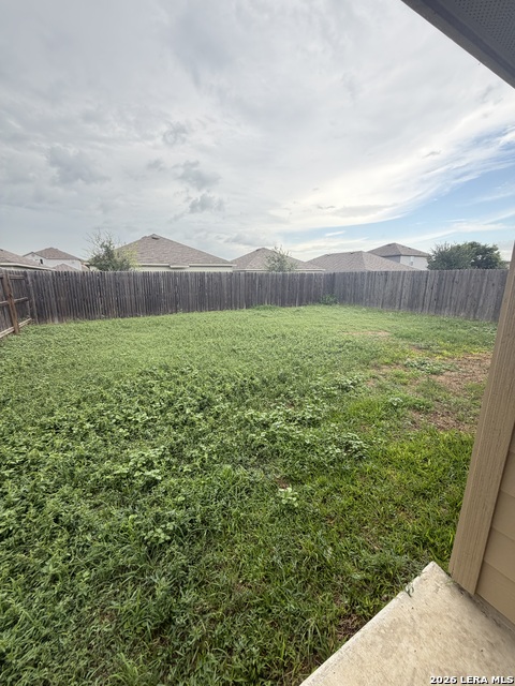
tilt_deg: -14.1
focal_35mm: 14
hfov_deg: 85.7
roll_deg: +0.0
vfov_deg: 102.1
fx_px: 278
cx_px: 258
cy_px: 343
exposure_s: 1/207
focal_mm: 2.22
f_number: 2.2
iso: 50
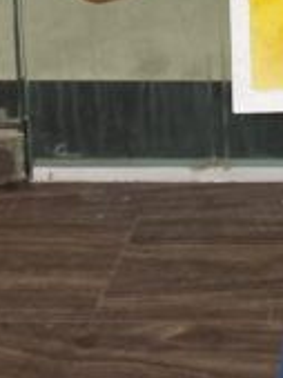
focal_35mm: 153
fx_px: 1672
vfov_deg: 11.0
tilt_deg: -10.5
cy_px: -520
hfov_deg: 8.8
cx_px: 657
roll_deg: -1.0
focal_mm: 4.25
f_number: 1.8
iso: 64
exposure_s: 1/100
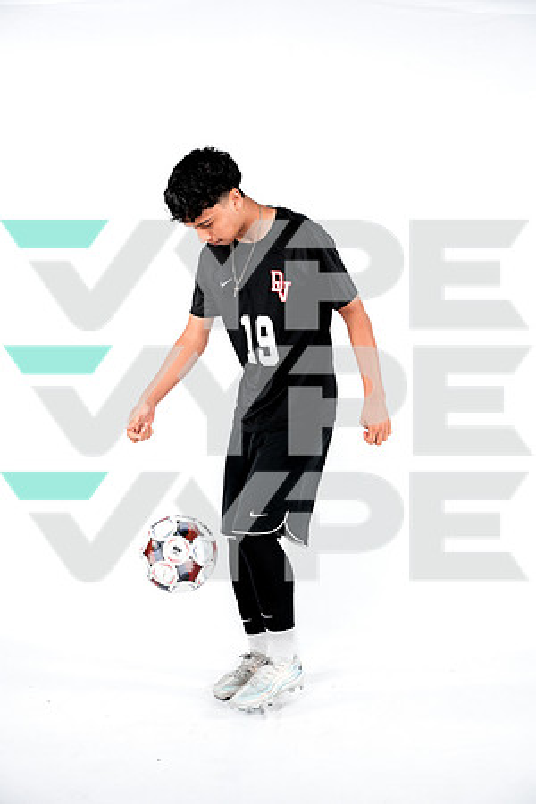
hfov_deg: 32.6
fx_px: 918
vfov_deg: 47.3
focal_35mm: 41
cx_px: 268
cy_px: 402
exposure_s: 1/250
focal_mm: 41.1
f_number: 4.5
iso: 160
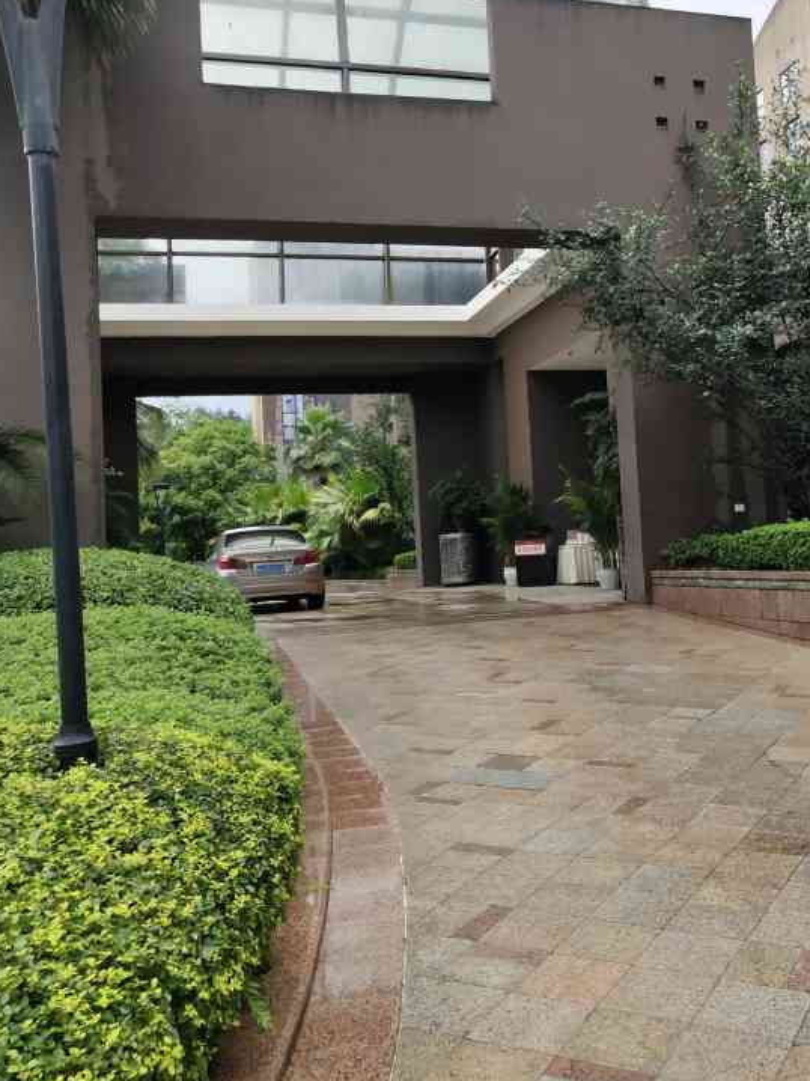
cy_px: 448
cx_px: 519
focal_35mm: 39
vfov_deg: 47.7
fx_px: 1218
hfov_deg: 36.5
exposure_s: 1/1000
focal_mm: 3.95
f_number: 1.8
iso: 121
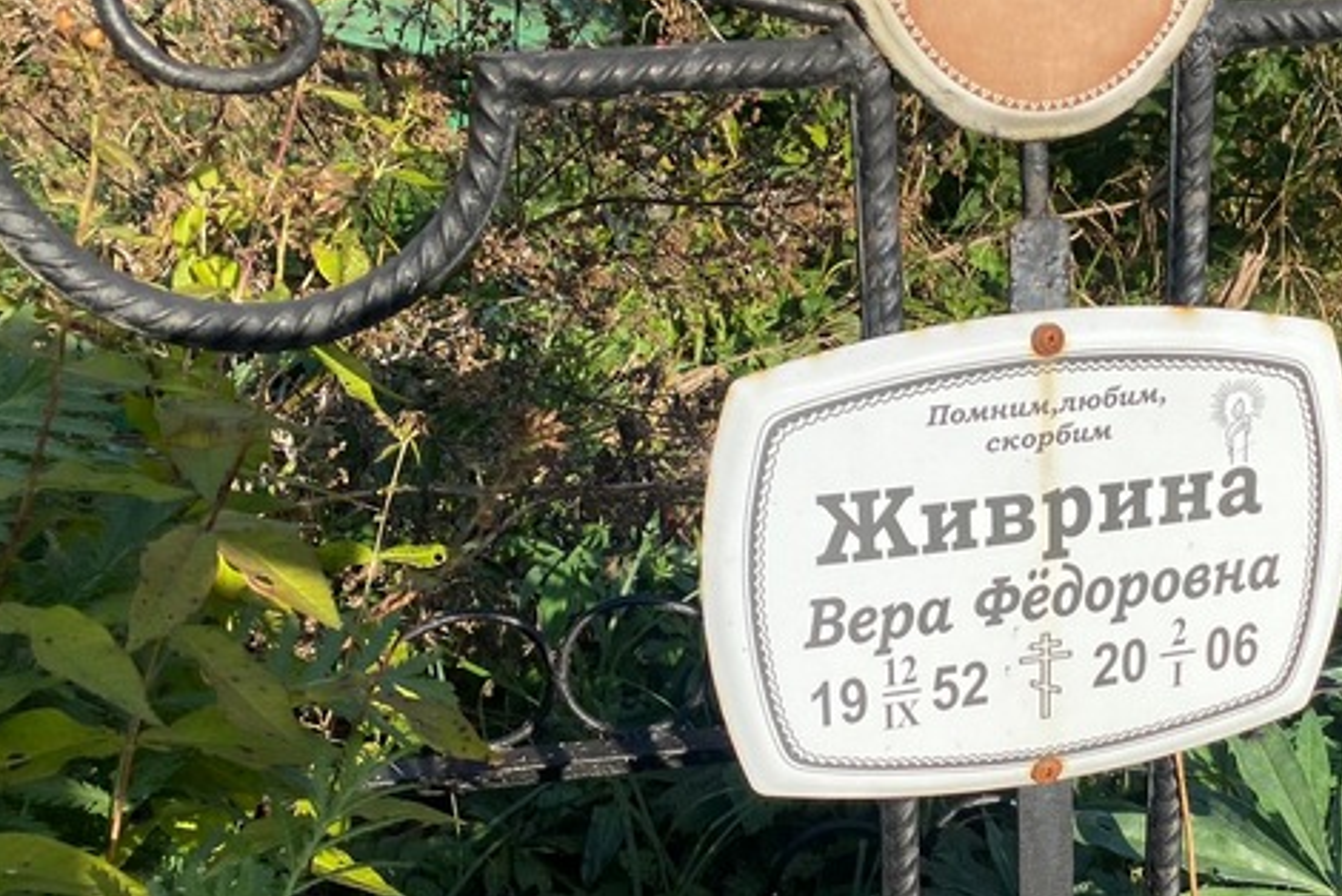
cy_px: 485
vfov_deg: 29.3
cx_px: 948
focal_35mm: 46
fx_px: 1716
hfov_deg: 41.9
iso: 32
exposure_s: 1/1093
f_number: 1.8
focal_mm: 4.25
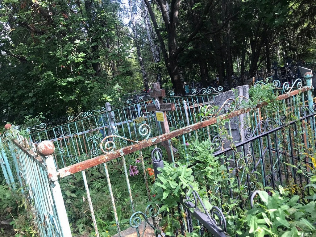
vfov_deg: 49.7
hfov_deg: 63.4
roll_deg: +11.8
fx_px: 256
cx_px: 158
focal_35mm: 28
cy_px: 118
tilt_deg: -7.4
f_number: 1.8
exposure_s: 1/132
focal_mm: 3.99
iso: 20
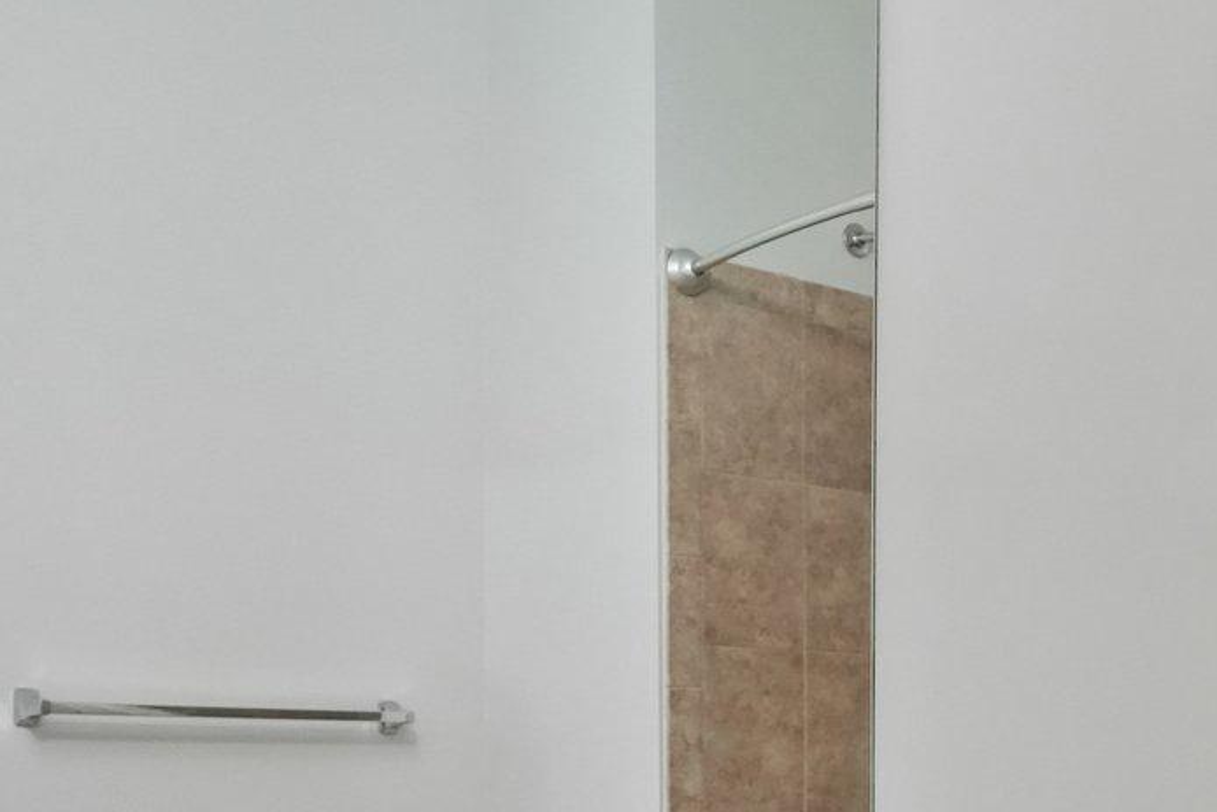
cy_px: 816
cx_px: 1249
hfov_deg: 31.1
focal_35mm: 59
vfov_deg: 22.1
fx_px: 1995
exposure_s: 1/50
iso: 3200
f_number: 5
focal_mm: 20
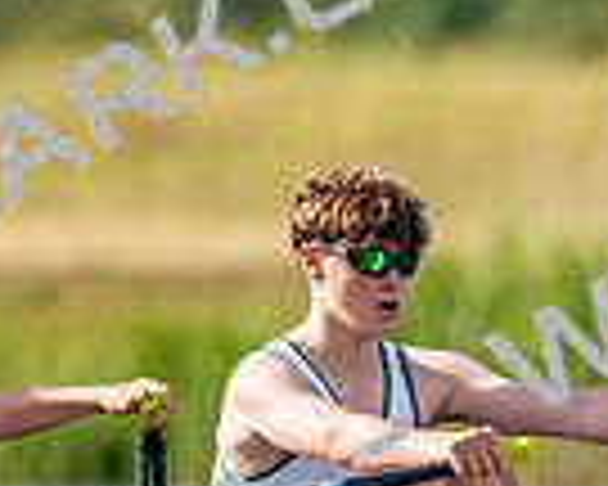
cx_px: 1040
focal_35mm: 2415
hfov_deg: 0.8
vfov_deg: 0.6
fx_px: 43457
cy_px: 421
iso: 360
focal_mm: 400
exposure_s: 1/2500
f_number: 4.5
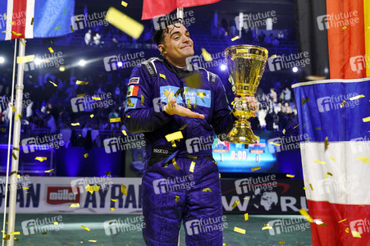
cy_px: 123
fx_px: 390
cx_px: 185
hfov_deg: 50.7
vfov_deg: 35.0
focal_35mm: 38
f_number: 3.2
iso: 1000
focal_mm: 38
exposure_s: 1/320
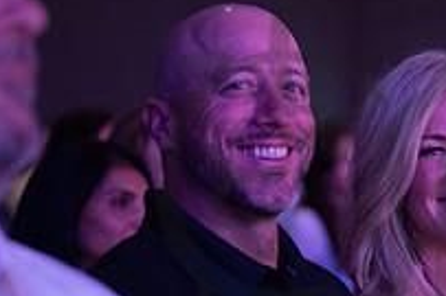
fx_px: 1770
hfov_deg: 14.0
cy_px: 269
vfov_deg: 9.5
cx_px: 508
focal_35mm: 143
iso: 1600
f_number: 1.8
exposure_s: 1/160
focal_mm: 50
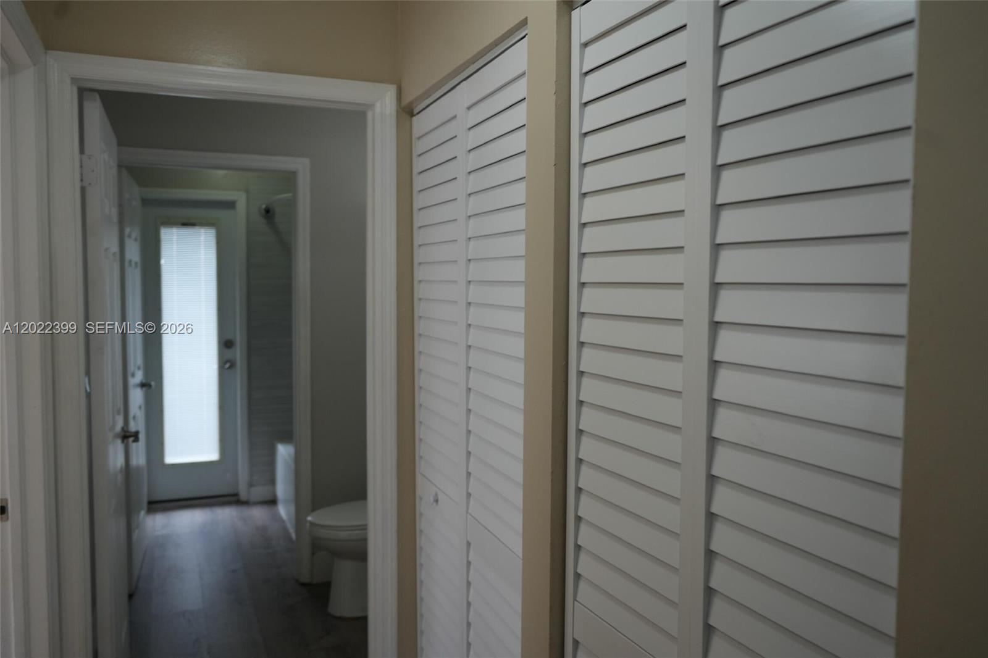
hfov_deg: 65.5
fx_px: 768
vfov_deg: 46.4
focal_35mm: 28
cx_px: 494
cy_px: 329
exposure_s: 1/160
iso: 500
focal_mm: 28
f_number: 4
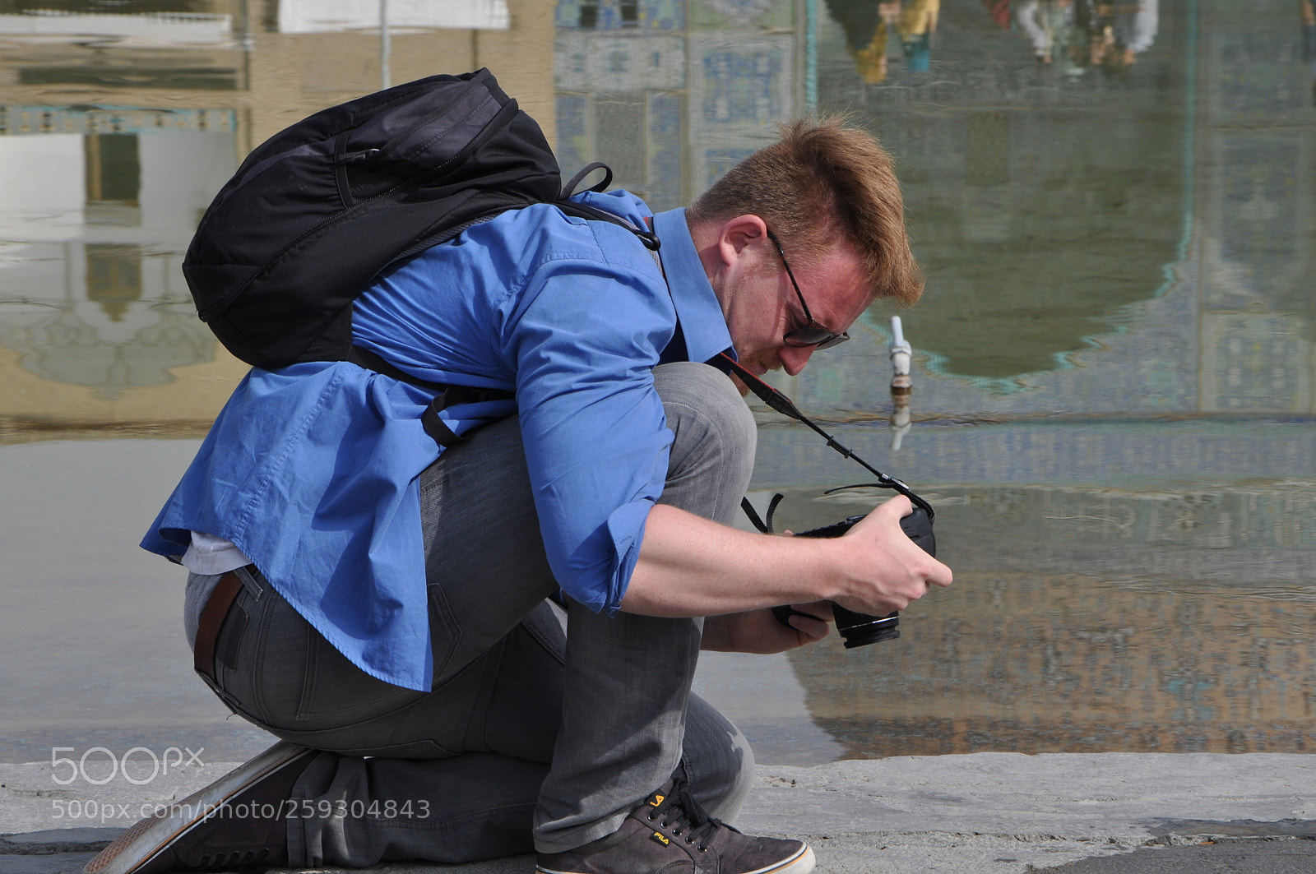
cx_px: 658
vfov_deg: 8.7
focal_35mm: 158
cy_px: 437
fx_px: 5751
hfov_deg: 13.1
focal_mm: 105
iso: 200
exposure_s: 1/400
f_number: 10
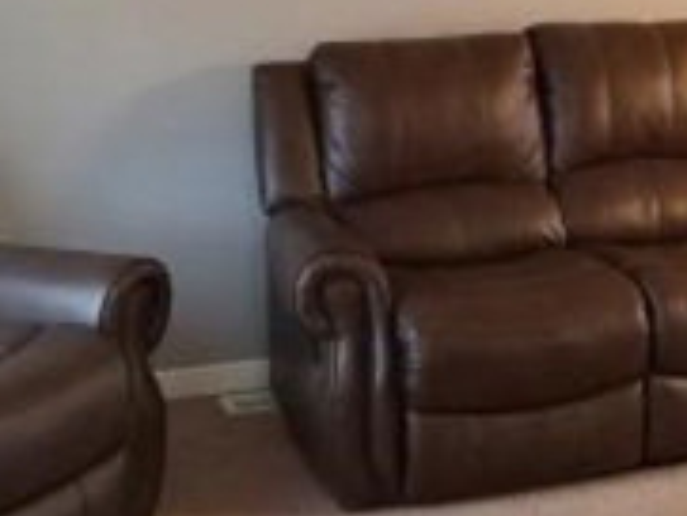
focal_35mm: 92
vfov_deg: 15.5
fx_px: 1827
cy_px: -114
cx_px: 664
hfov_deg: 20.7
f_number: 1.7
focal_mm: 4.2
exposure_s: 1/20
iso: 250
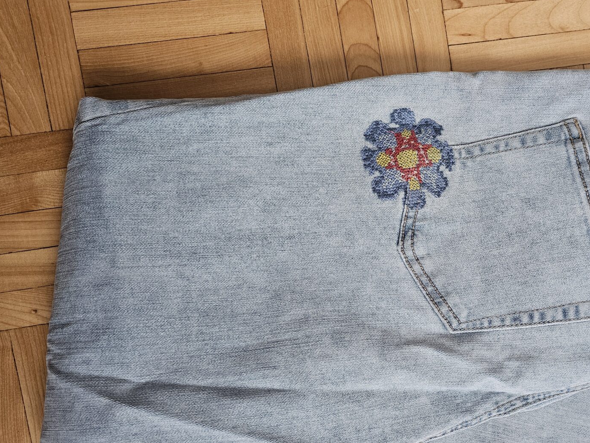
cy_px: 294
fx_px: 580
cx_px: 386
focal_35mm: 34
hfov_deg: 53.1
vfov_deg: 41.3
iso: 250
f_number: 1.7
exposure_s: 1/120
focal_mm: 6.3
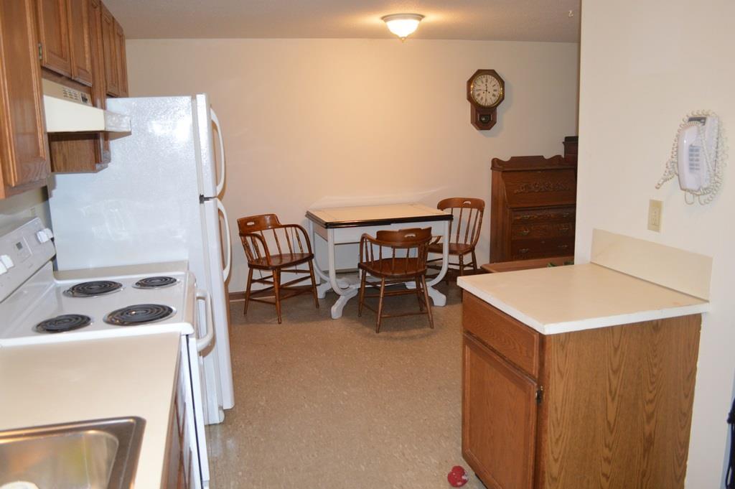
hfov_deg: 67.4
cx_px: 368
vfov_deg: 47.9
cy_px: 244
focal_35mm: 27
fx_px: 551
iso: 1000
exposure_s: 1/60
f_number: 3.5
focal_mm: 18
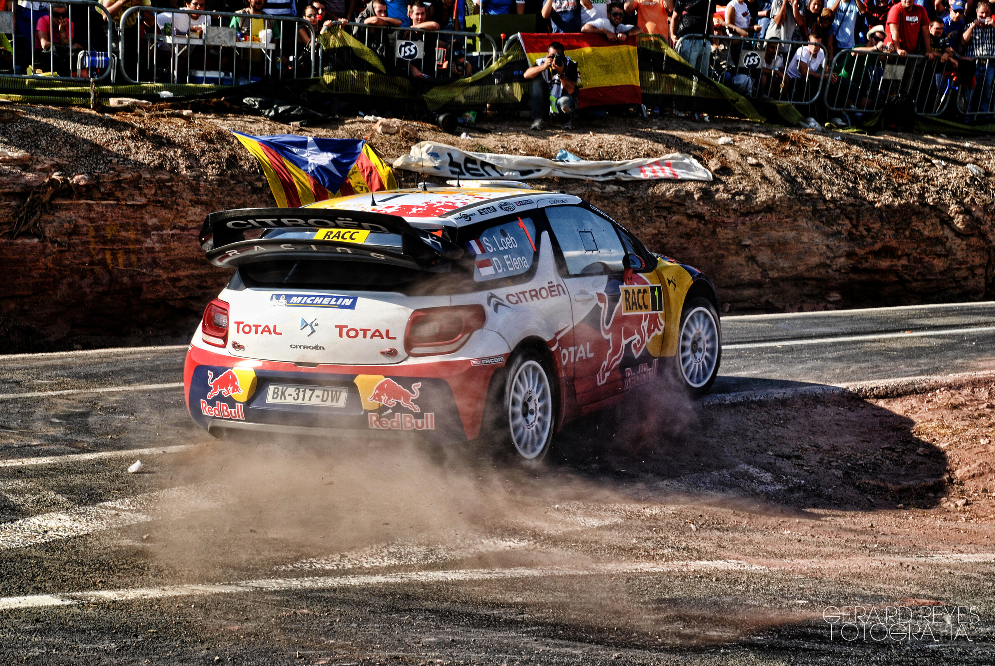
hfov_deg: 29.2
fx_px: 1909
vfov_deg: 19.8
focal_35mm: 69
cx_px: 498
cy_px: 333
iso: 100
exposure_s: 1/160
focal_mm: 46
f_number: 11
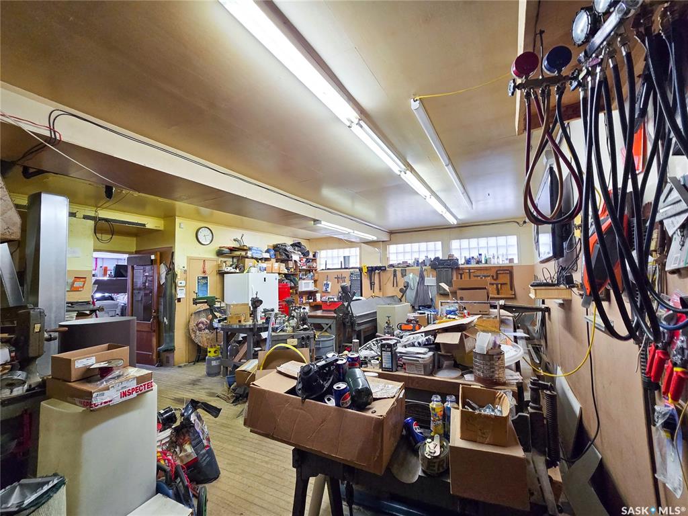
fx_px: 258
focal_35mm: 13
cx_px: 344
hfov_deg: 106.2
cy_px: 258
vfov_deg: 89.9
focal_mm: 2.2
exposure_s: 1/60
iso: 160
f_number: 2.2
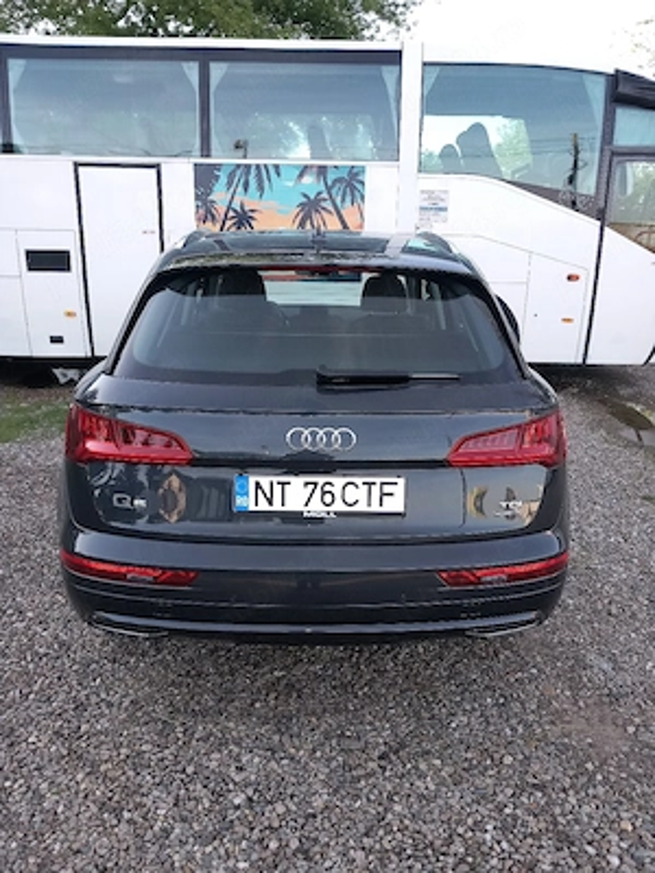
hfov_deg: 51.4
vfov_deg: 65.3
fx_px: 681
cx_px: 328
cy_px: 436
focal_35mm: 27
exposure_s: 1/50
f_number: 1.8
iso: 20
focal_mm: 4
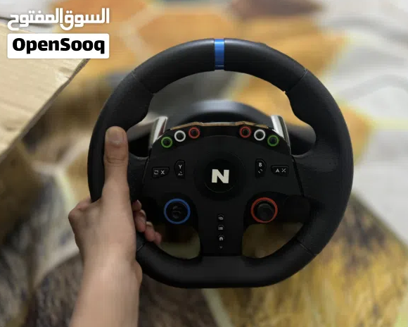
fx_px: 338
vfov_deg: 51.5
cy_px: 160
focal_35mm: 28
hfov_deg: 62.2
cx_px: 215
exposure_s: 1/50
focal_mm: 5.7
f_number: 1.5
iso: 125
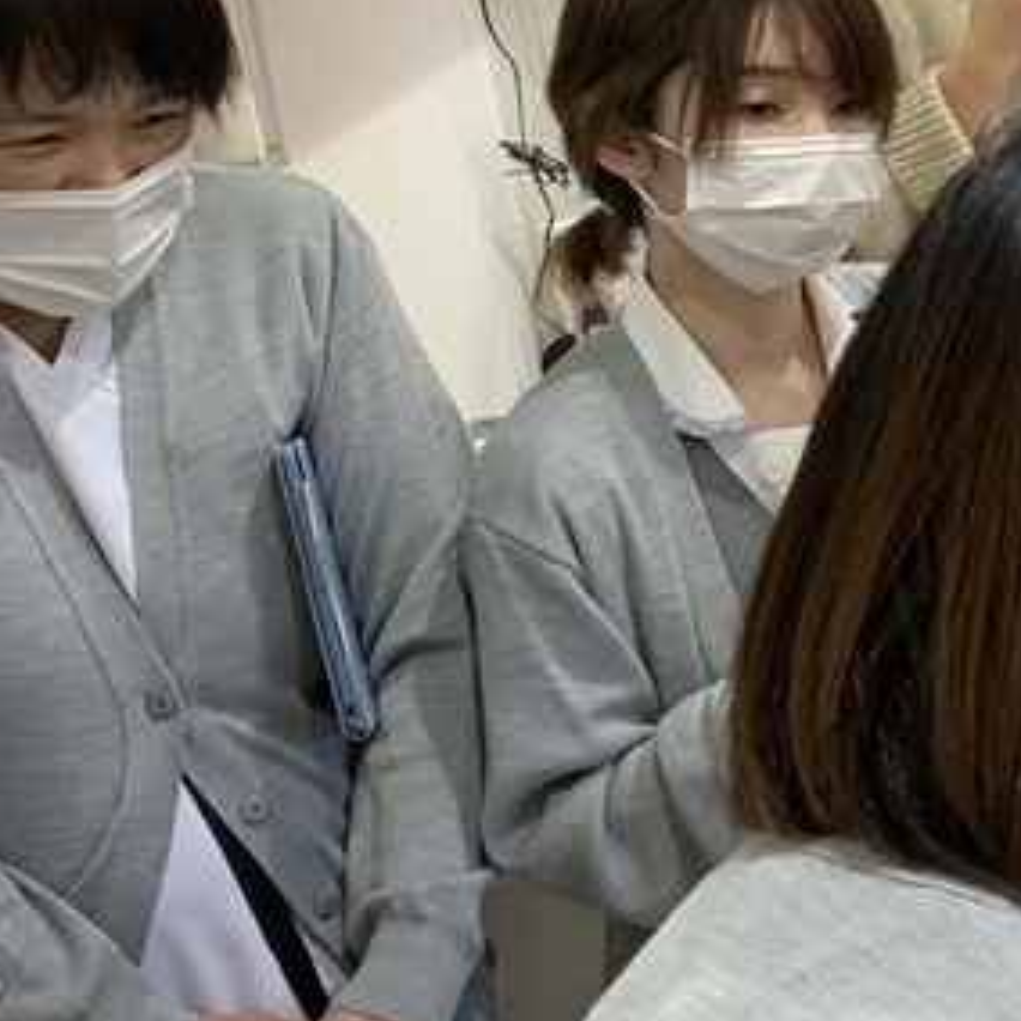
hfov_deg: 16.1
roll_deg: +7.1
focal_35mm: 97
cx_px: 1636
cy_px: 370
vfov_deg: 17.9
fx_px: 3237
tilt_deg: -13.8
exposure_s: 1/91
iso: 100
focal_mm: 4.25
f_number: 1.8
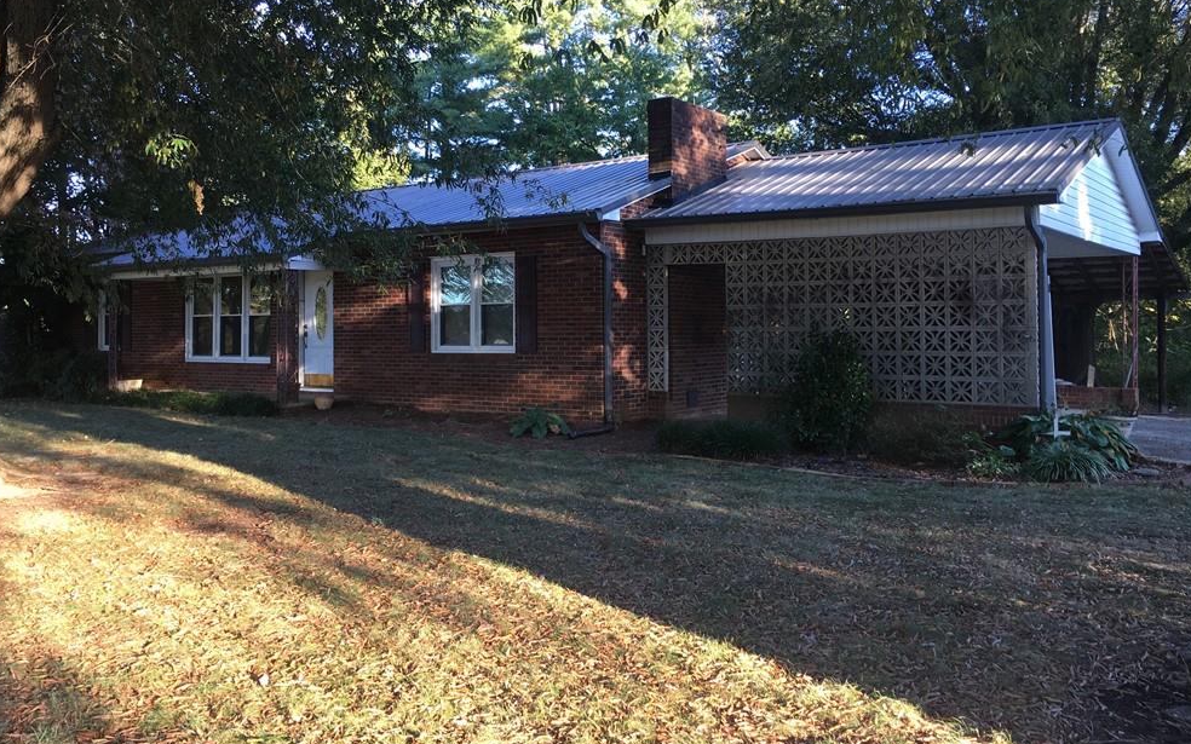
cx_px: 586
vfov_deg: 39.3
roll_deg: -0.9
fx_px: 1039
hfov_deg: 59.7
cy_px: 315
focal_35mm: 32
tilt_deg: +0.0
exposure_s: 1/60
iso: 25
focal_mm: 4.15
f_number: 2.2
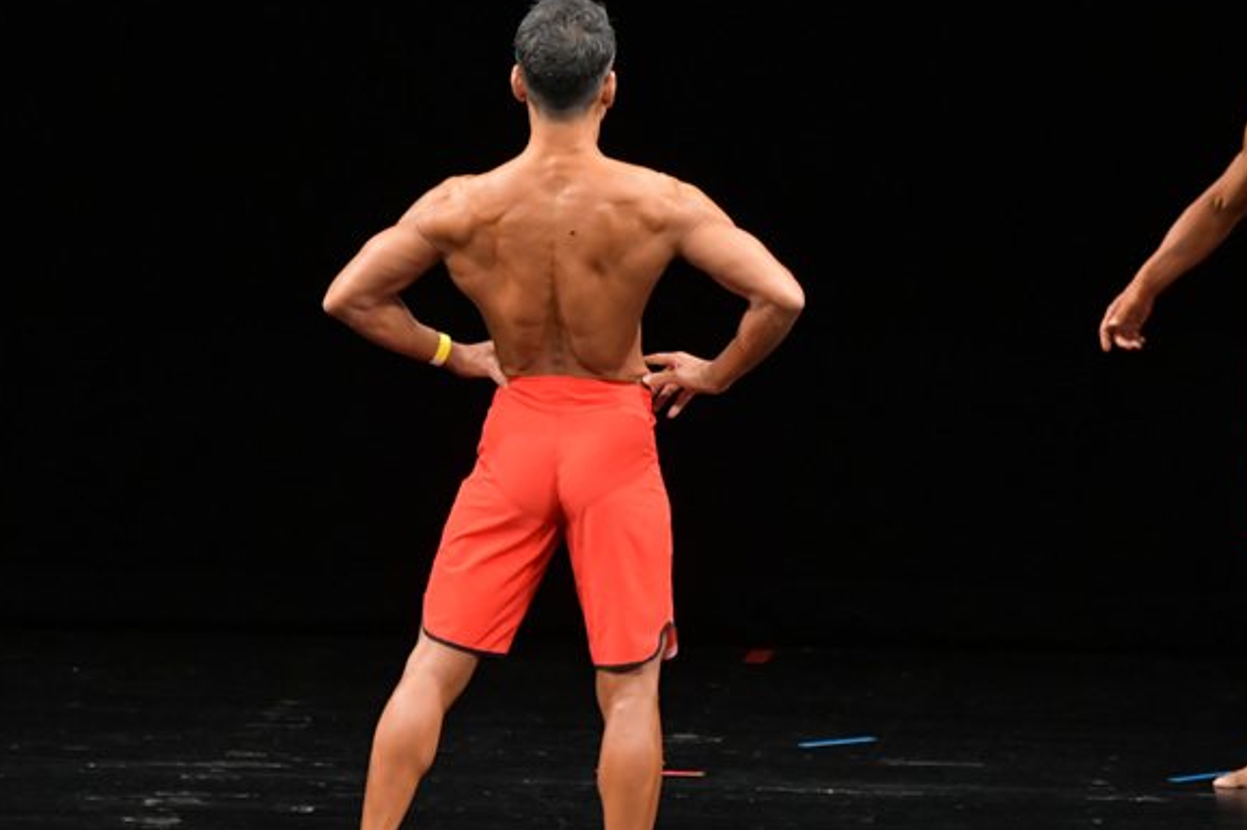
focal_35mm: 382
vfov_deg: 3.6
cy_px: 459
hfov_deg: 5.4
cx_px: 650
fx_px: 13227
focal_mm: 190
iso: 3200
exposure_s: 1/400
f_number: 5.6
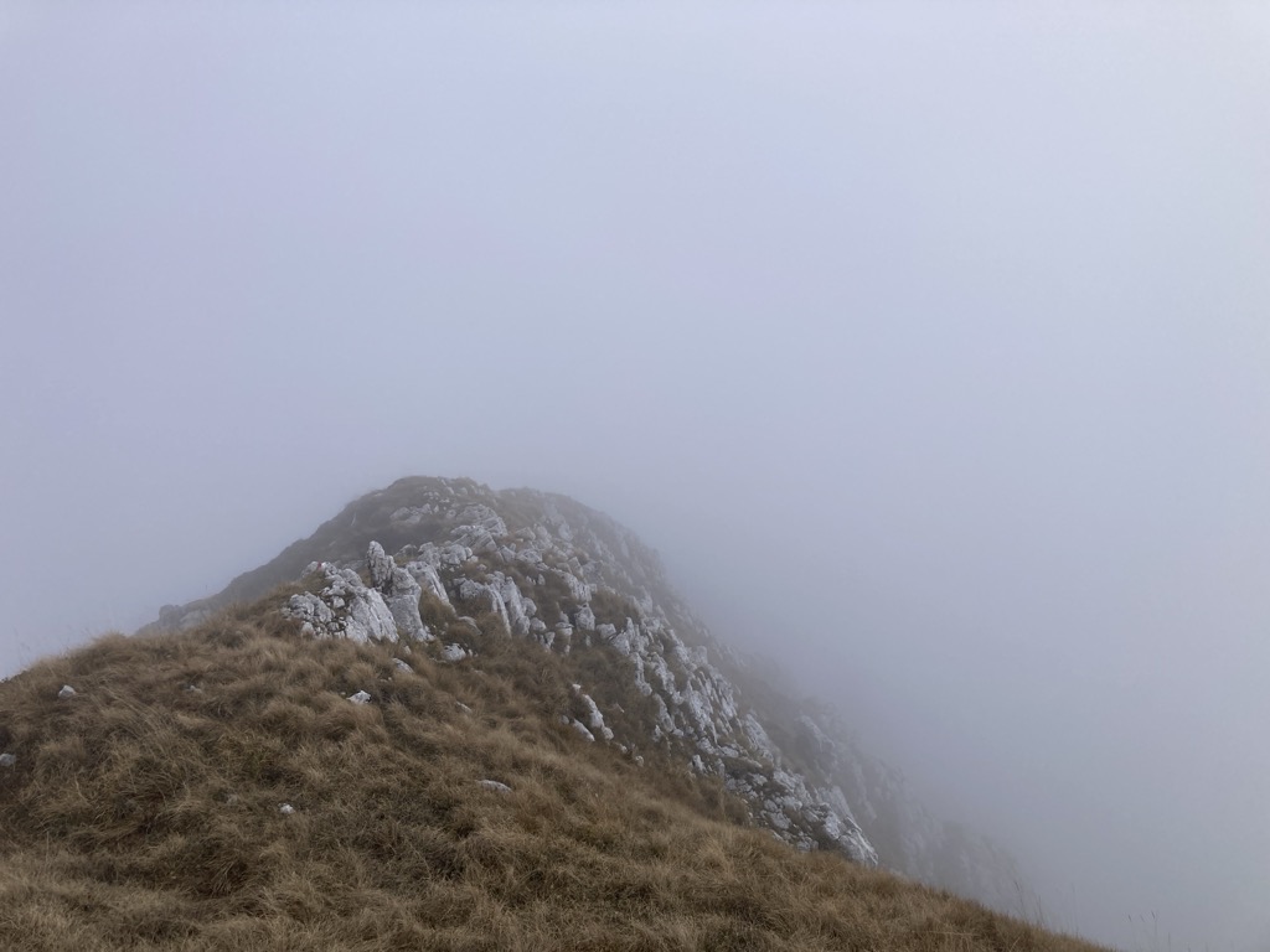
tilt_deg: -0.5
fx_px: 1027
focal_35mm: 28
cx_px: 635
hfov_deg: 63.4
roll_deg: +1.1
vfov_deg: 49.7
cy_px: 476
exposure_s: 1/2404
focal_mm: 3.99
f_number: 1.8
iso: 20
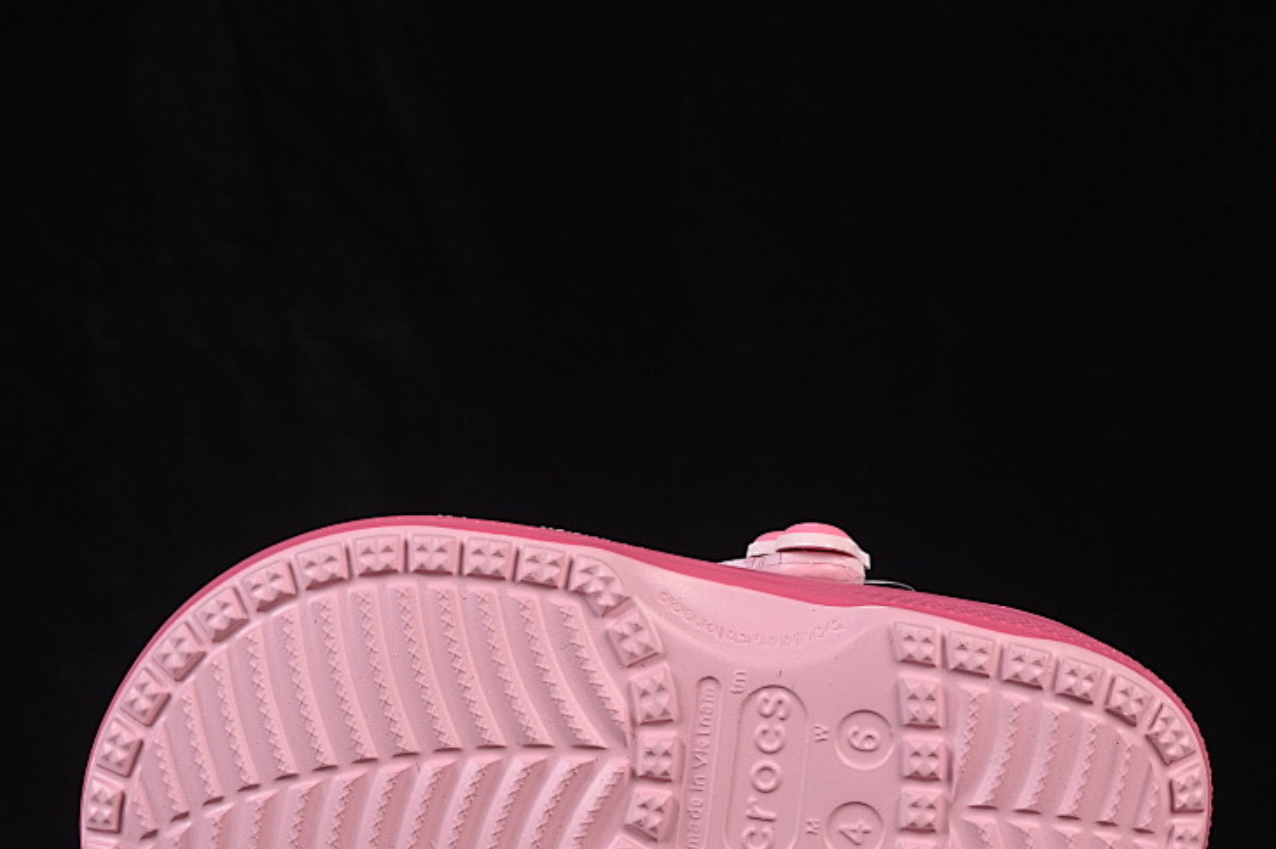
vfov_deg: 12.3
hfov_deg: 18.4
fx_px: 3932
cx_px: 664
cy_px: 606
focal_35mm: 111
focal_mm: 50
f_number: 8
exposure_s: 1/80
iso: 160
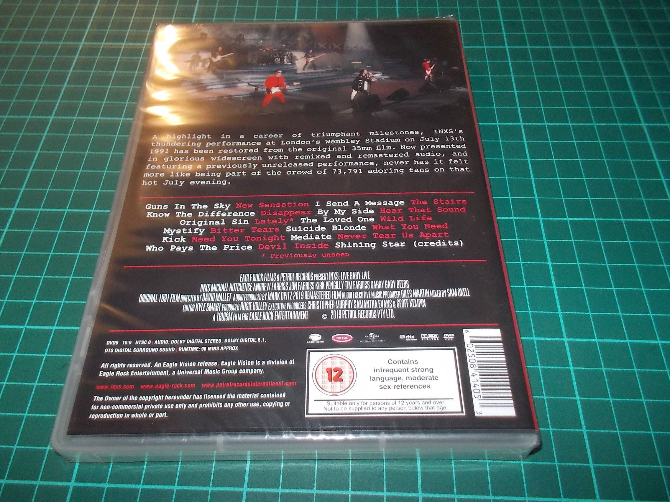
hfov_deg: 61.7
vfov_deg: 48.2
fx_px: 561
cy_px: 251
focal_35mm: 29
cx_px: 335
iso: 200
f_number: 3.3
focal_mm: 4.1
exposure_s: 1/30
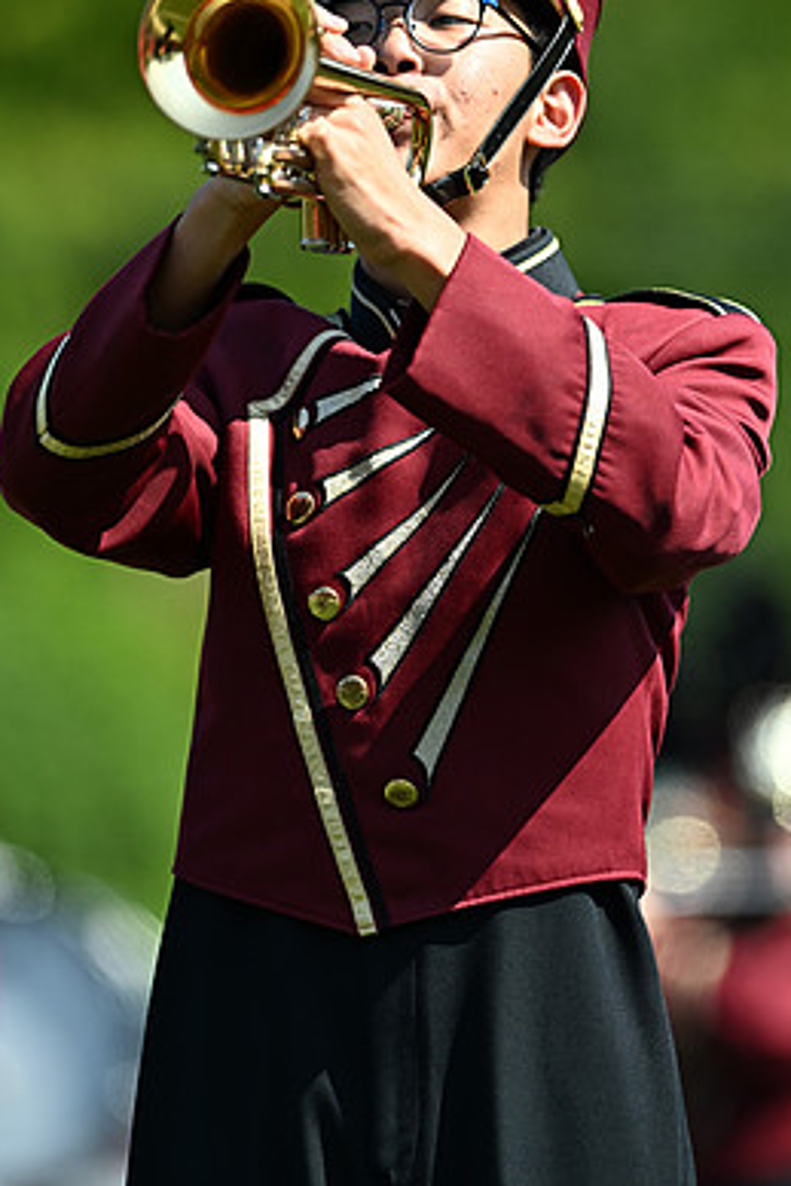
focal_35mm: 449
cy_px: 416
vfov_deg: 4.6
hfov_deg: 3.1
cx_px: 460
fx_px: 14784
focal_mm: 300
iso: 220
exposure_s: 1/2500
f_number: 2.8
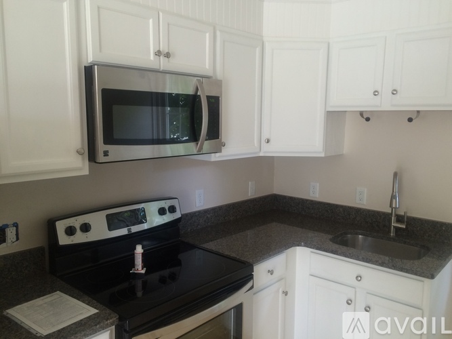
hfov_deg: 61.7
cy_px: 170
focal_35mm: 29
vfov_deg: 48.2
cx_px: 226
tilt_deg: -7.1
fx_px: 379
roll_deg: -1.0
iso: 80
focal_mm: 4.15
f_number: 2.2
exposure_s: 1/30
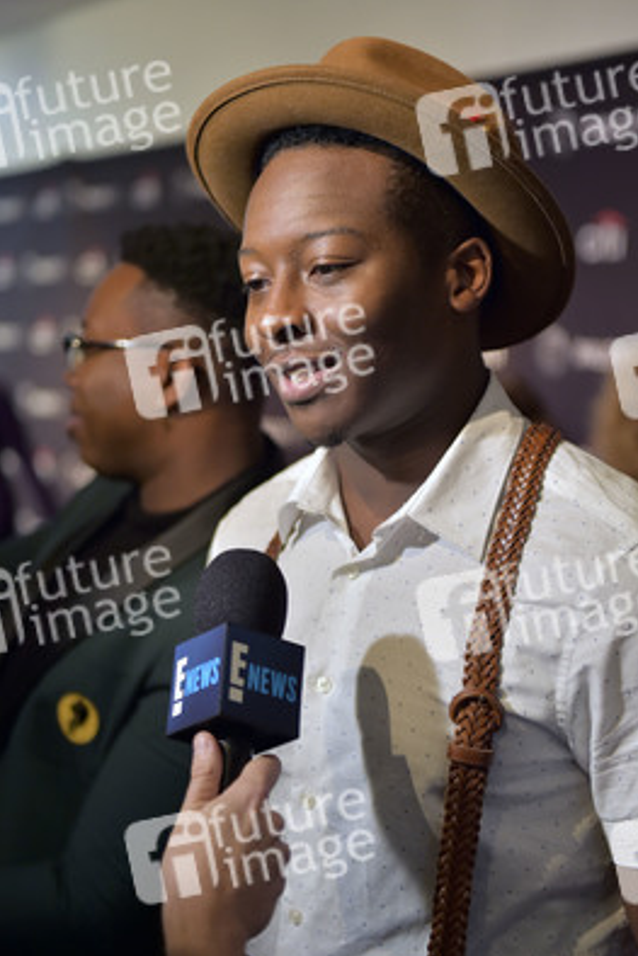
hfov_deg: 21.6
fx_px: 1673
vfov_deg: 31.9
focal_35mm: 63
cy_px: 483
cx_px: 321
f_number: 2.8
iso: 800
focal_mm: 62
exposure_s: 1/125
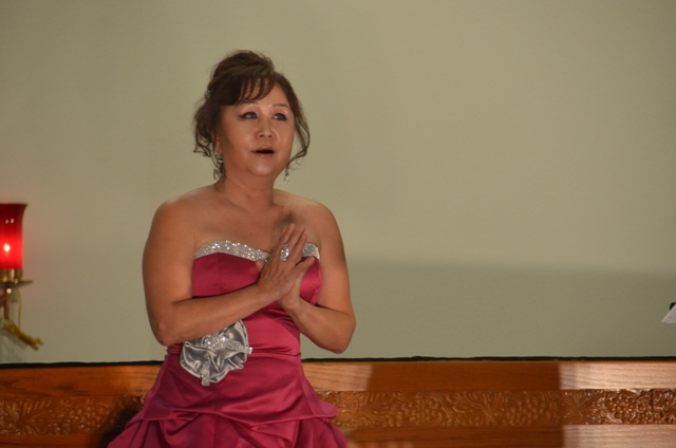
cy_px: 224
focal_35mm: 300
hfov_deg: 6.9
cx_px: 338
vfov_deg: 4.6
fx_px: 5622
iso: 1600
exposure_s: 1/30
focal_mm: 200
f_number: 5.6
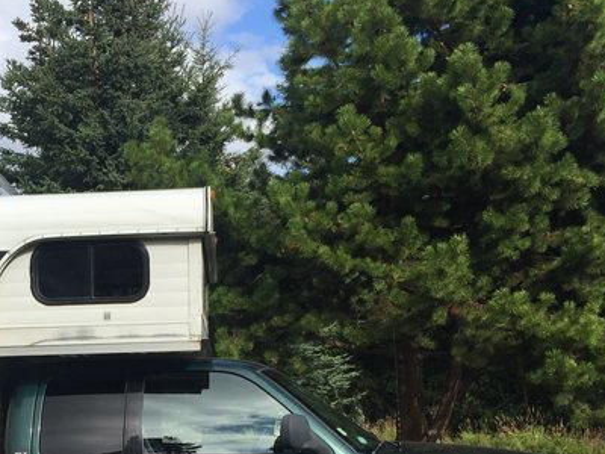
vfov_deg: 24.2
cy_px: 446
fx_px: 1014
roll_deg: +0.9
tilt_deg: -3.9
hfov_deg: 32.1
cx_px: 95
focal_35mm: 58
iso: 32
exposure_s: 1/1647
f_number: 2.2
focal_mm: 4.15
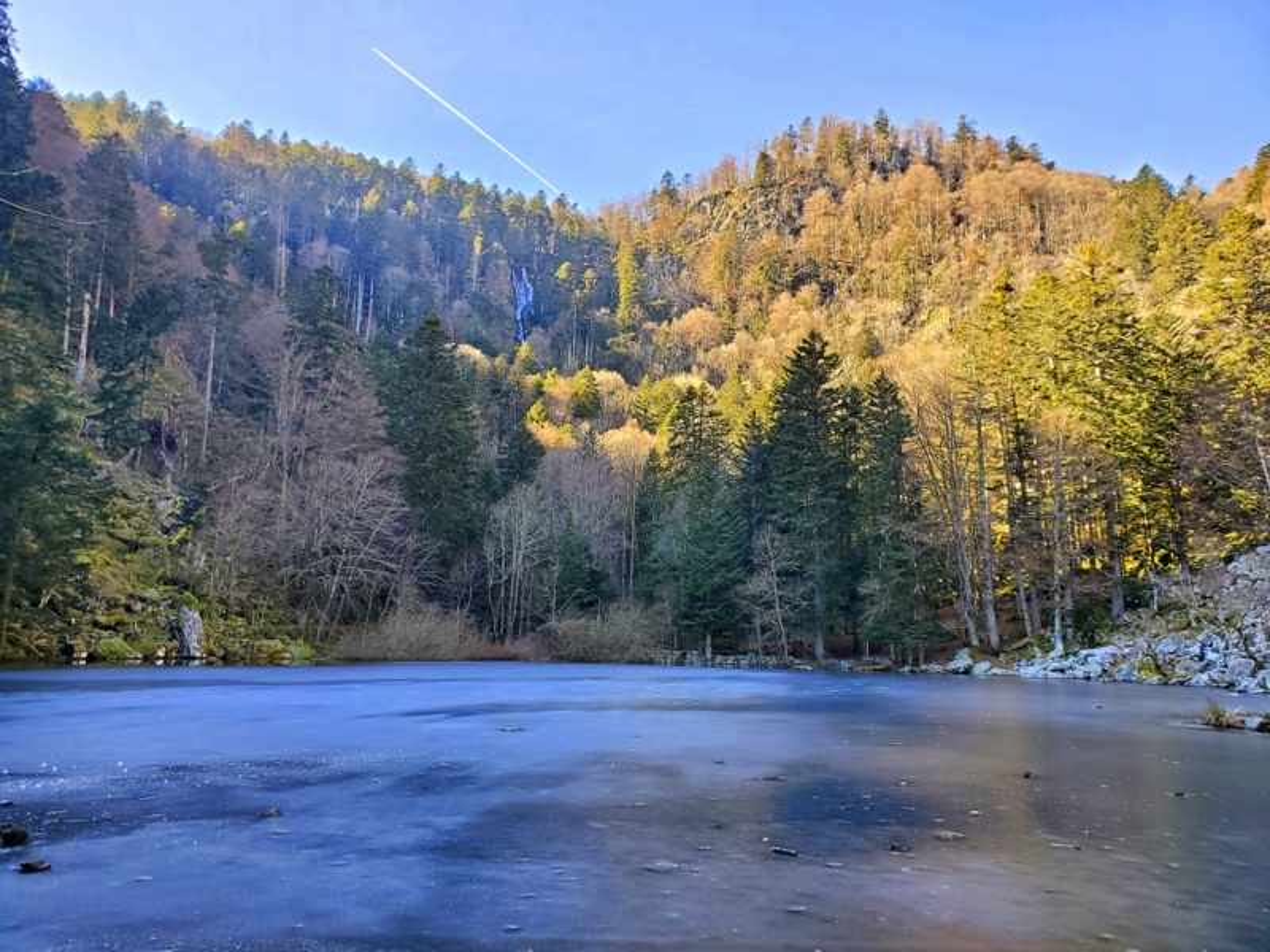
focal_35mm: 26
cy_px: 476
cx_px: 635
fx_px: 954
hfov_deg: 67.3
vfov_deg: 53.1
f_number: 2.4
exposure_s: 1/120
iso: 64
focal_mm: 4.3
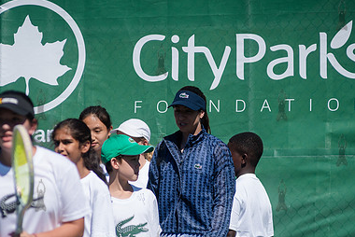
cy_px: 172
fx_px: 3898
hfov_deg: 5.2
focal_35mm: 395
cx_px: 198
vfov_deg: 3.5
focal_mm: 200
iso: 200
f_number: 4
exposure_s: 1/3200
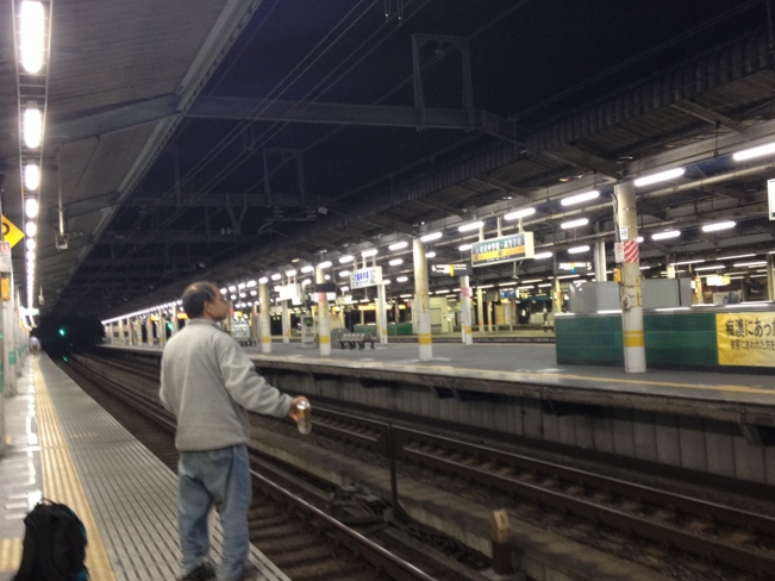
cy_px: 293
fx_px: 963
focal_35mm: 43
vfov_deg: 33.6
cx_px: 452
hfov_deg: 43.7
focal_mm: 4.28
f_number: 2.4
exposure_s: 1/20
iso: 160
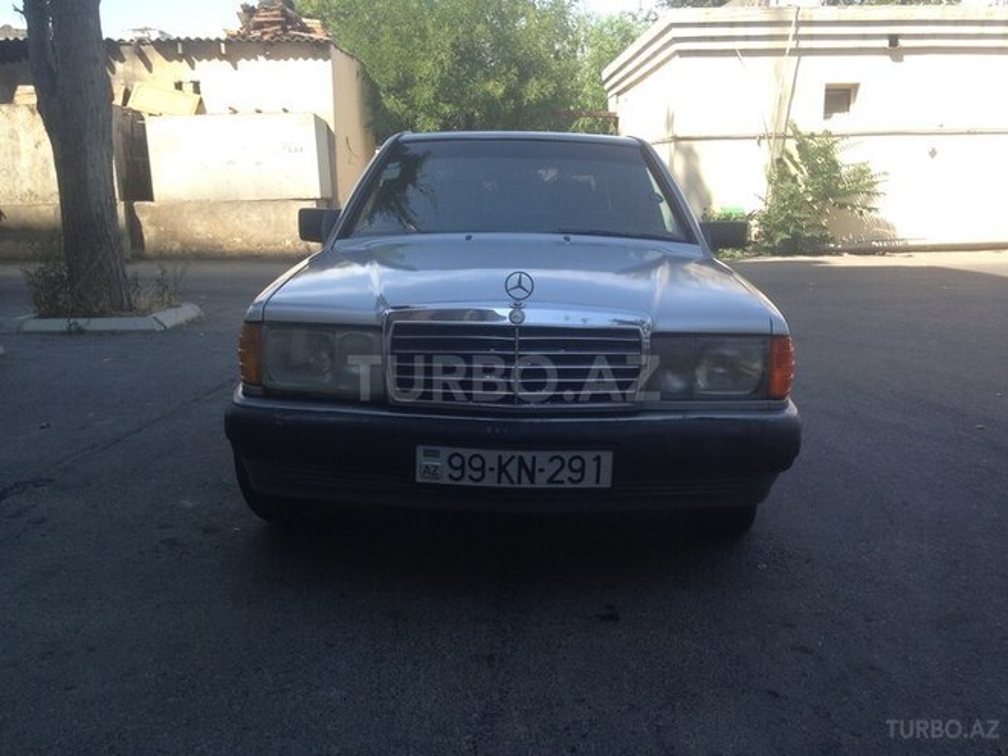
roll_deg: -2.9
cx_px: 504
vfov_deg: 42.9
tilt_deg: -11.3
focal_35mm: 33
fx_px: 961
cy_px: 378
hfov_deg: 55.4
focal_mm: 4.12
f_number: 2.4
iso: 50
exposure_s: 1/542
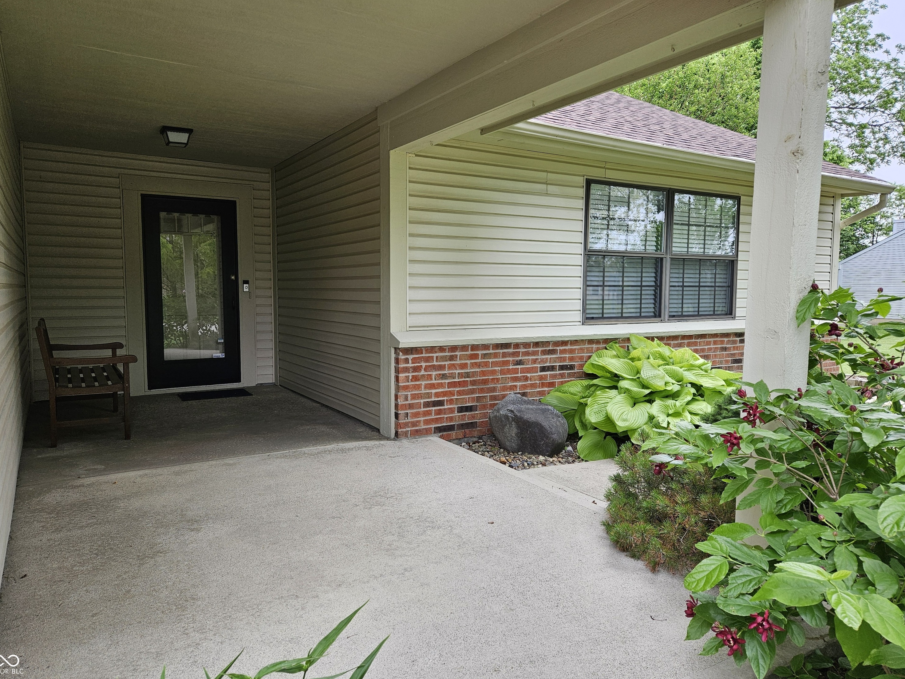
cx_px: 451
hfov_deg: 71.6
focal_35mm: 24
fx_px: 627
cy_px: 328
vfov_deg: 56.8
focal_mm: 5.4
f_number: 1.8
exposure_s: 1/207
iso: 64
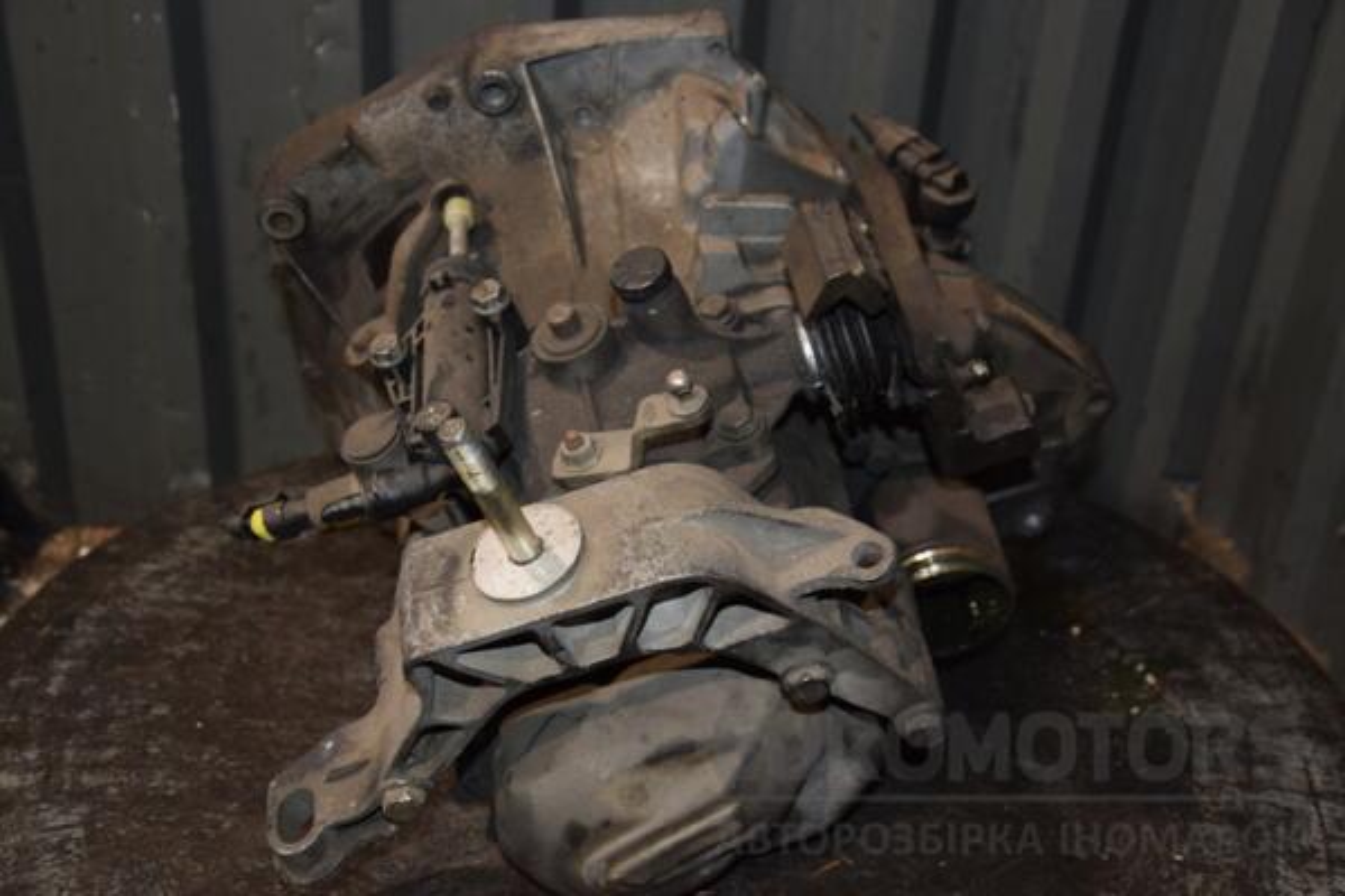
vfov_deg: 29.9
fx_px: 1681
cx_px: 672
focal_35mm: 45
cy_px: 448
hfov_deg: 43.6
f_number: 5
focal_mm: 30
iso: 800
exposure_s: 1/60
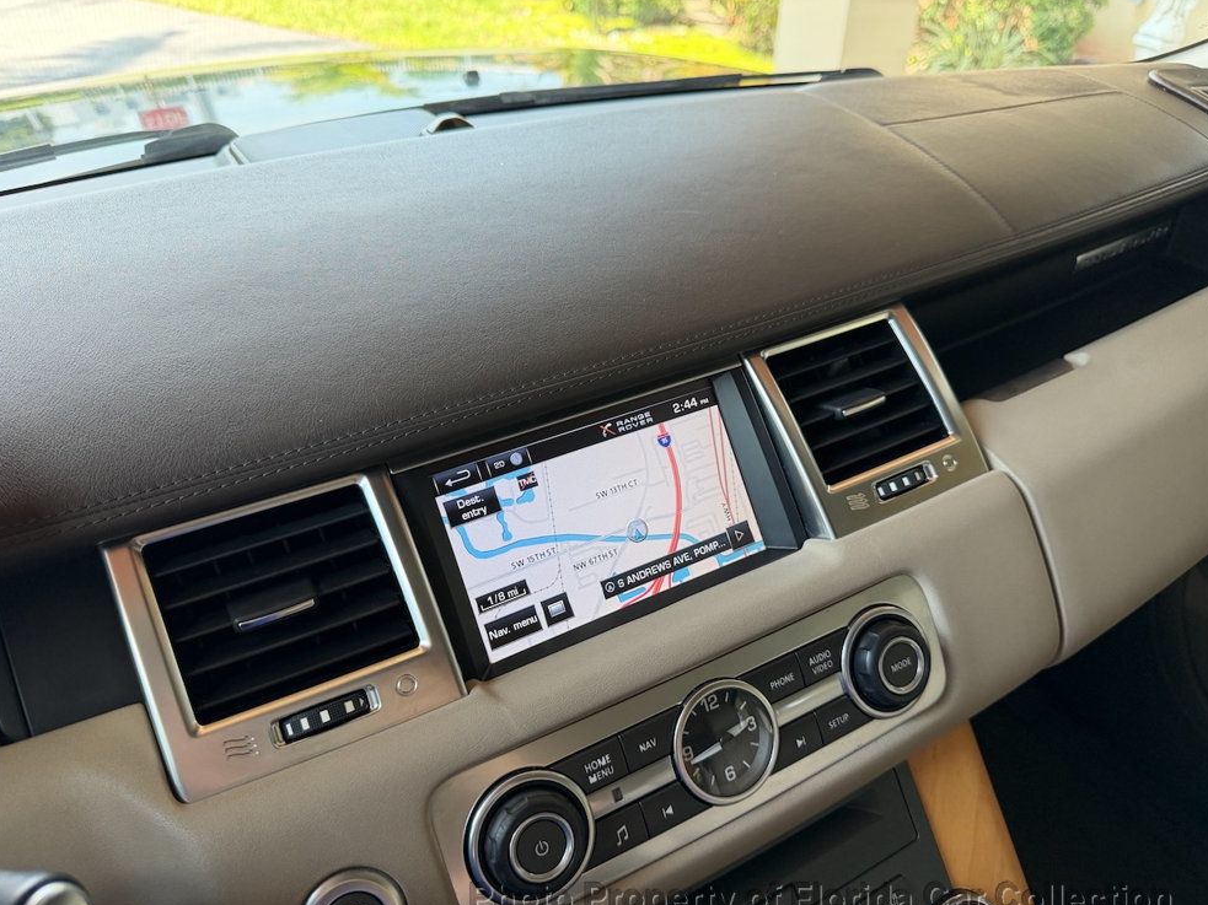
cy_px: 468
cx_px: 606
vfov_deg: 54.9
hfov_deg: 69.4
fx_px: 872
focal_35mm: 25
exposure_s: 1/250
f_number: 1.78
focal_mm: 6.76
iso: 160
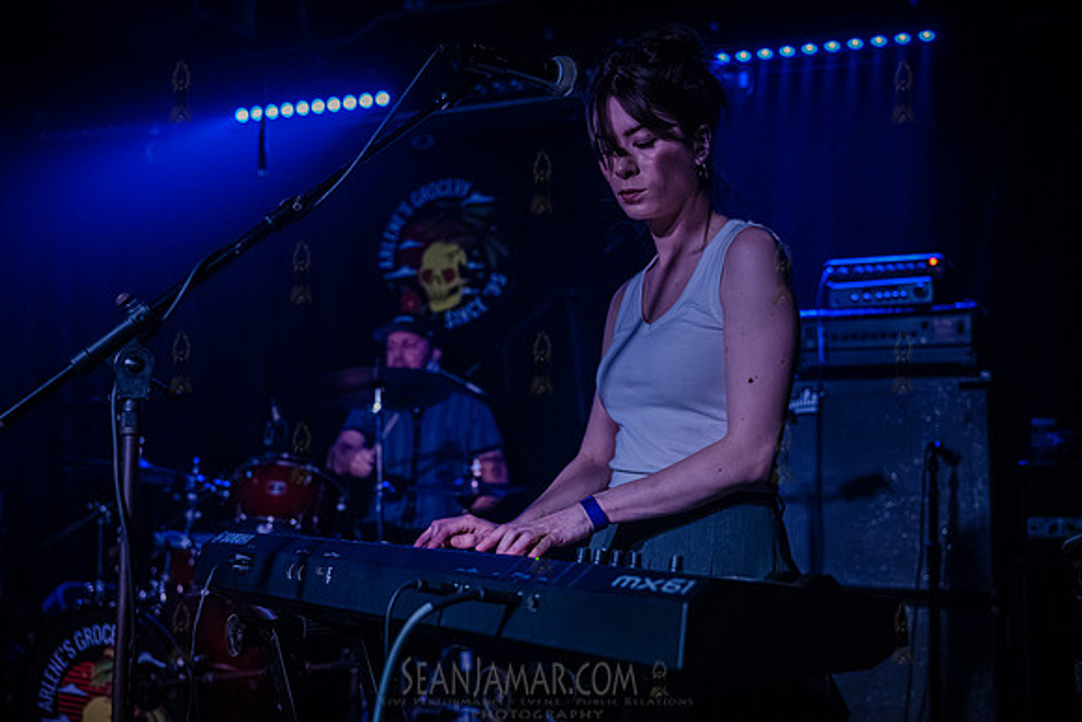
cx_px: 541
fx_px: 1202
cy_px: 361
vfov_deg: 33.4
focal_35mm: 40
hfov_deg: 48.4
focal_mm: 40
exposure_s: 1/400
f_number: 3.2
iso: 16000
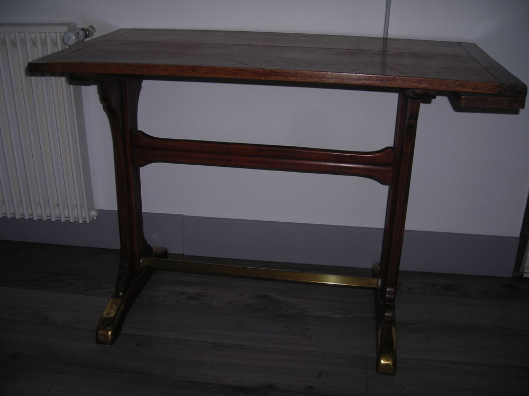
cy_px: 198
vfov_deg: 37.7
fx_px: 581
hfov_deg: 49.0
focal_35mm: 38
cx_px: 264
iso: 50
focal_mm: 6.3
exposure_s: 1/60.1
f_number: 3.2
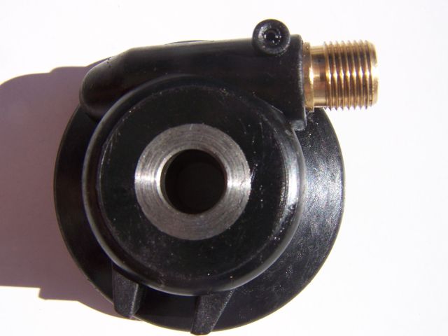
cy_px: 168
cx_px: 224
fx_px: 492
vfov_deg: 37.7
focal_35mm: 38
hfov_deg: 49.0
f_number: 4
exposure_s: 1/750
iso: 80
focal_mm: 6.3
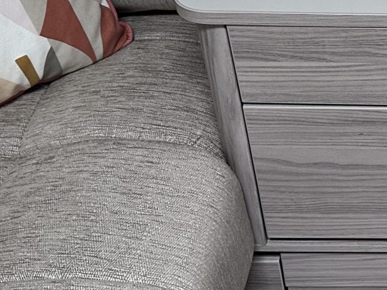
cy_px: 141
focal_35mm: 80
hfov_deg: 22.4
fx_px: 895
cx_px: 473
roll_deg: -0.5
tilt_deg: -39.2
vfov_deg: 18.4
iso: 400
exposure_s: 1/60
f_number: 1.78
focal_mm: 6.86
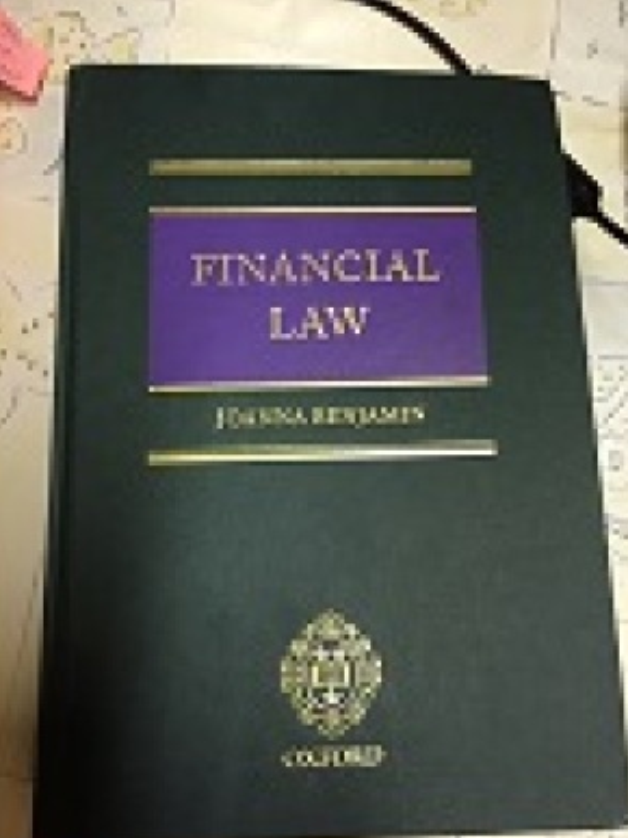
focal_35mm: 30
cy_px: 429
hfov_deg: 46.8
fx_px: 726
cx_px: 320
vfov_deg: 60.0
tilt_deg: -79.4
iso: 250
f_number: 2.2
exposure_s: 1/33
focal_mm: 4.15
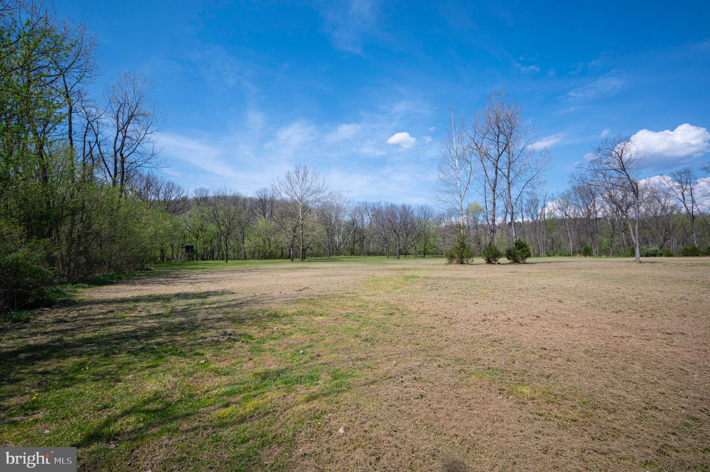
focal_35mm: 16
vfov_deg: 72.0
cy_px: 236
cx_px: 355
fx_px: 325
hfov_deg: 95.0
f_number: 11
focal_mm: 16.5
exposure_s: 1/500
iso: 250
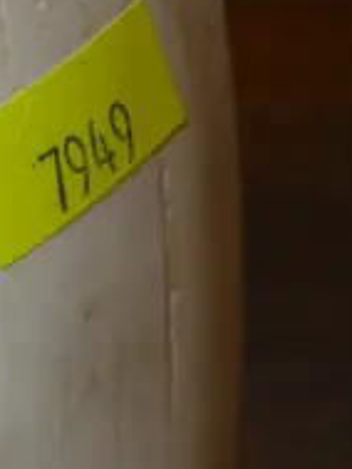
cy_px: -233
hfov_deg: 5.6
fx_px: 3521
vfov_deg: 7.5
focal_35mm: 260
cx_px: -244
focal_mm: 24
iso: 320
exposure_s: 1/60
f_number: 5.2
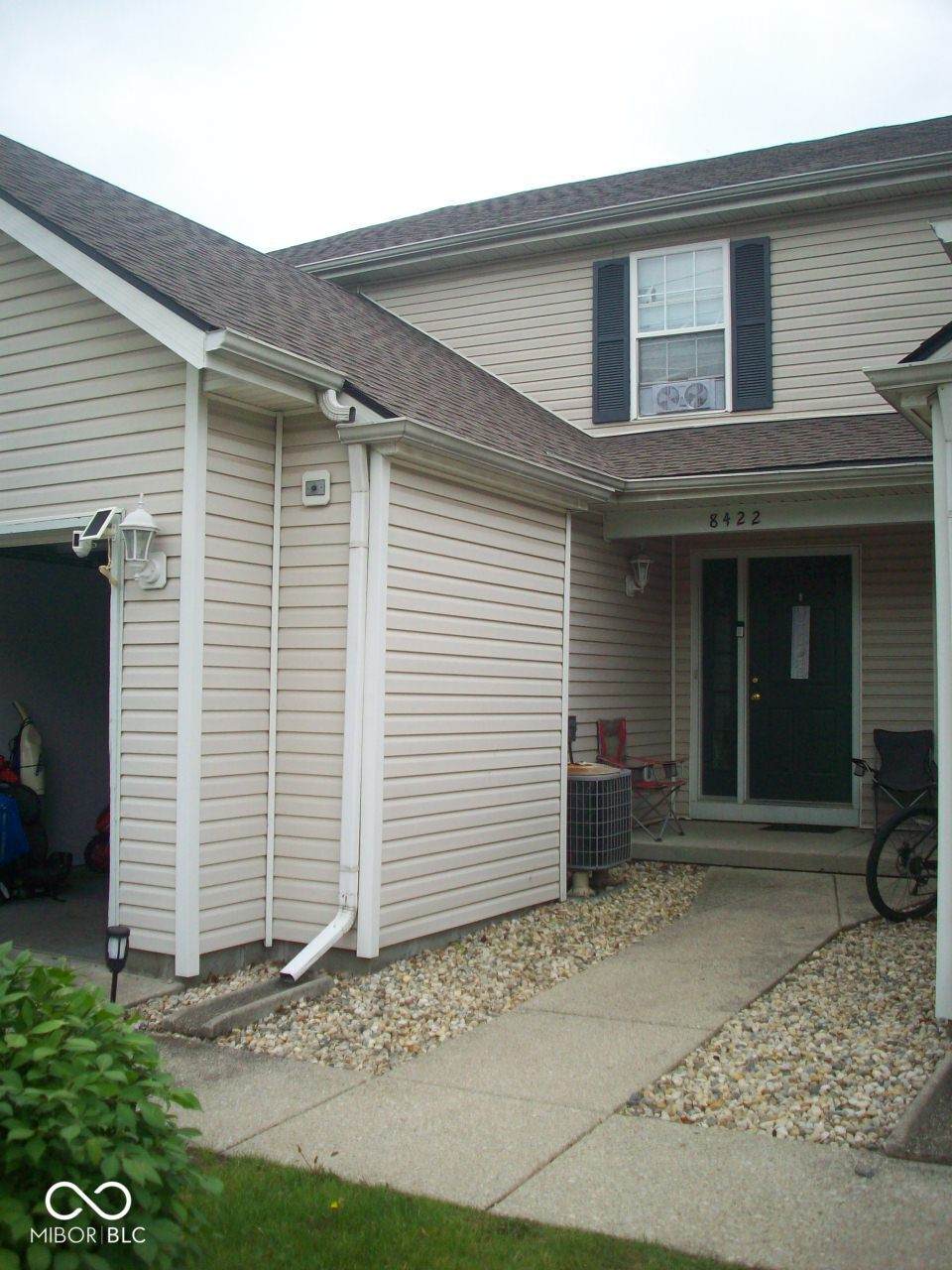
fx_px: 1357
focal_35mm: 37
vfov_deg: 50.1
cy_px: 635
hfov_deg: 38.7
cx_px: 476
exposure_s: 1/515
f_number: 2.8
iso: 80
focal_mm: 6.2
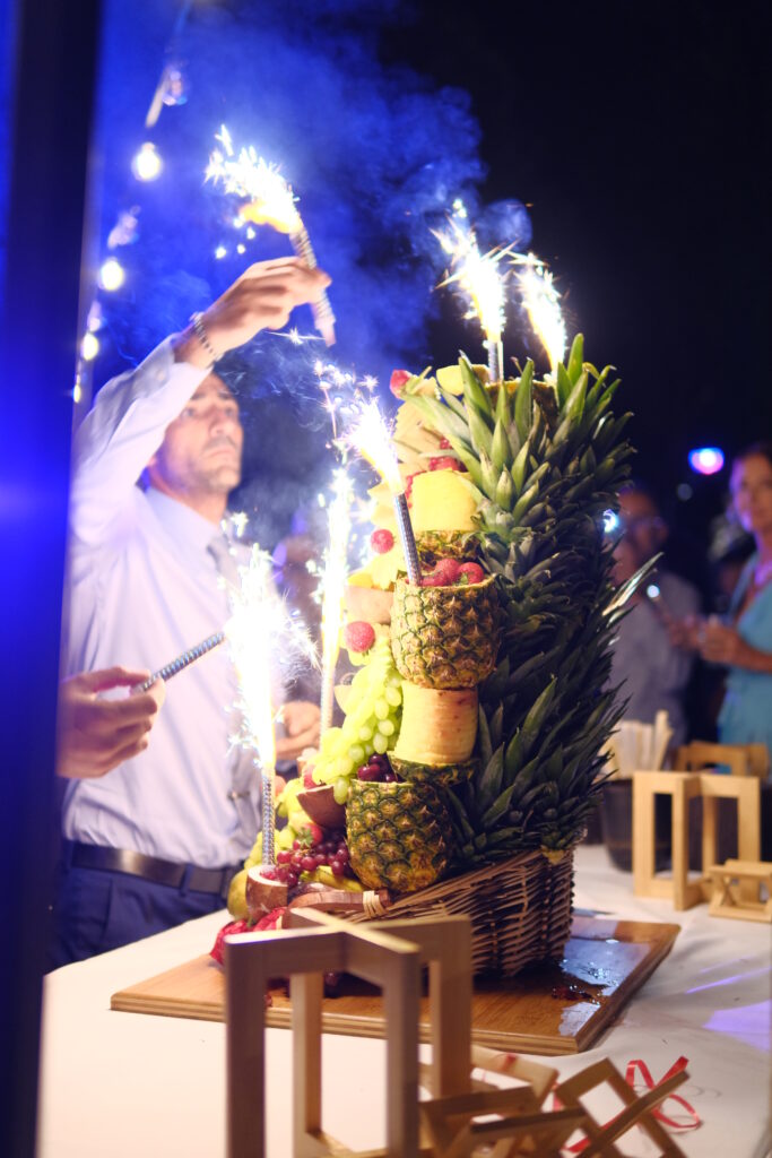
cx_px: 386
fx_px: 1447
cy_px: 579
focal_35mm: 45
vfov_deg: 43.6
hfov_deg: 29.9
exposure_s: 1/125
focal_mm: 30
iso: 640
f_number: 1.4
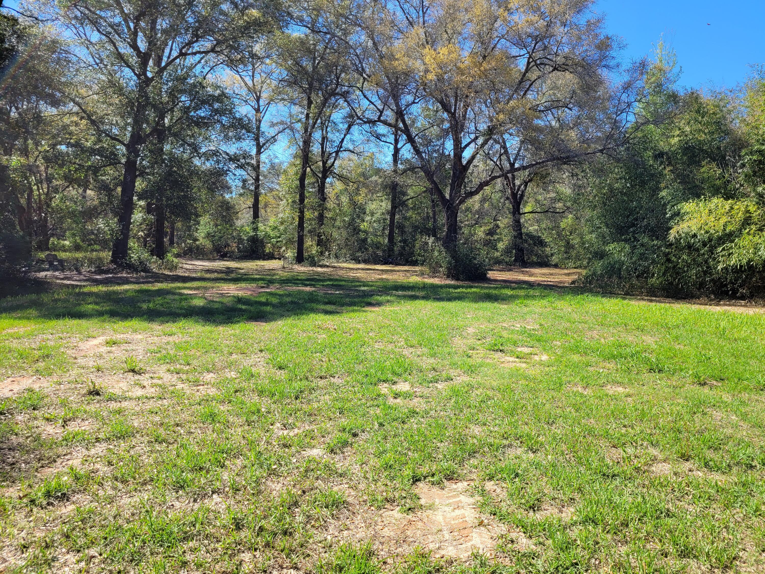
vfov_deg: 53.1
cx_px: 382
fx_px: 575
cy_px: 287
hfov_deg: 67.3
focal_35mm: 26
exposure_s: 1/1212
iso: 40
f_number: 1.8
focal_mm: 5.4
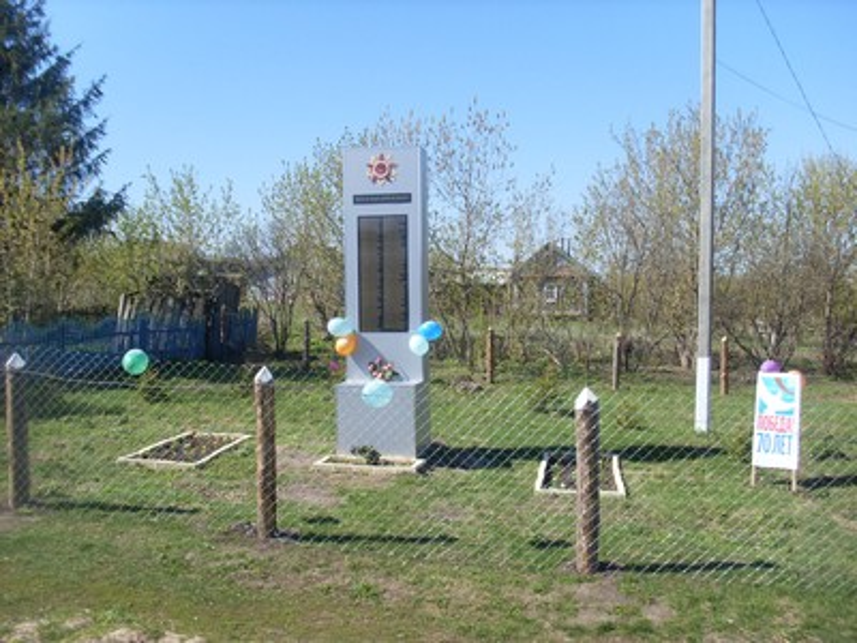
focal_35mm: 38
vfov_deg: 37.7
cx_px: 428
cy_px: 322
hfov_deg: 49.0
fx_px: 941
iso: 80
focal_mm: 6.3
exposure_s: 1/250
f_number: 7.7
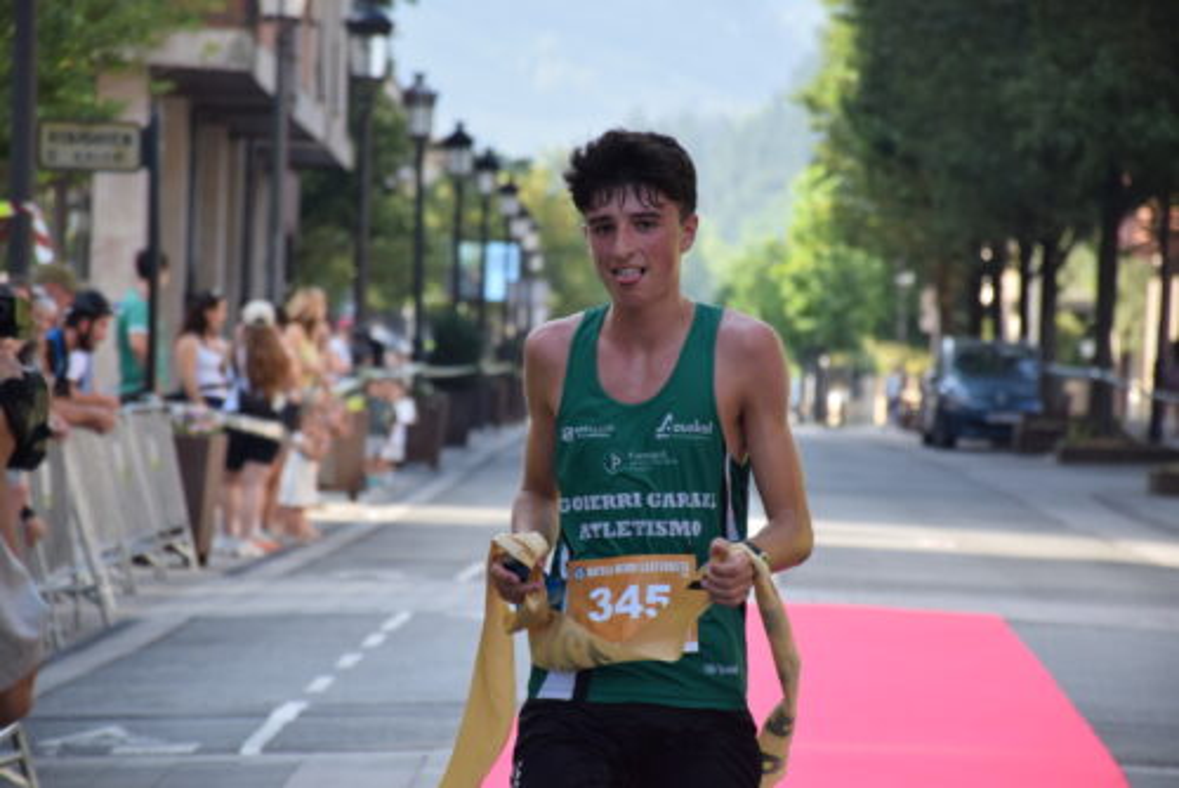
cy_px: 394
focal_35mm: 210
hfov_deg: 9.8
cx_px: 590
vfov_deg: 6.6
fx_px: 6881
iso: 400
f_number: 5.6
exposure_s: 1/250
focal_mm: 140
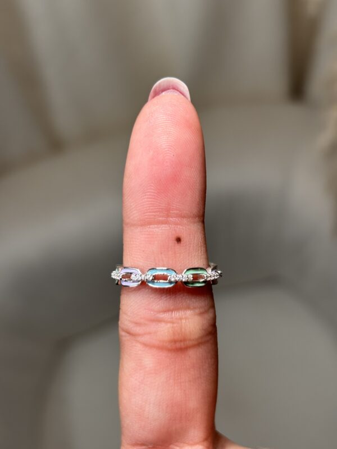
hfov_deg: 28.0
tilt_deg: -57.9
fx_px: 675
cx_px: 168
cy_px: 224
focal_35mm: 52
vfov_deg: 36.8
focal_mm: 5.96
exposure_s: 1/118
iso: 50
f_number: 1.6
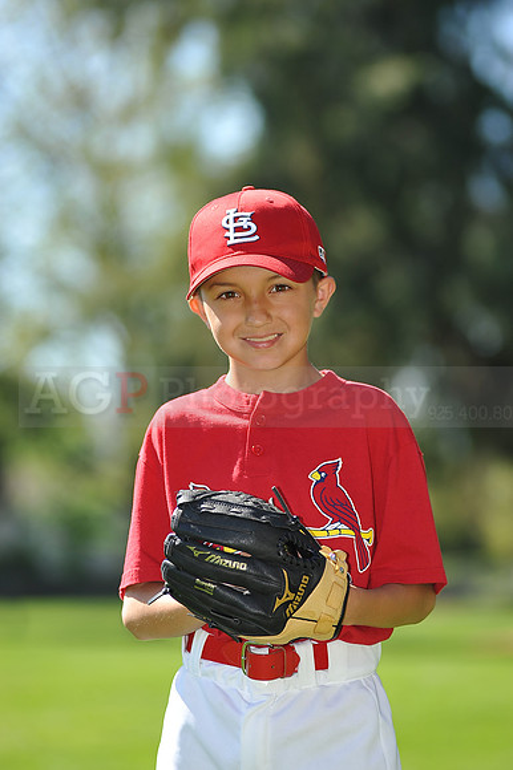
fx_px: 3852
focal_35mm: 180
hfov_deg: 7.6
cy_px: 385
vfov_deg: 11.4
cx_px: 256
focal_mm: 180
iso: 200
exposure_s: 1/640
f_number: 4.5
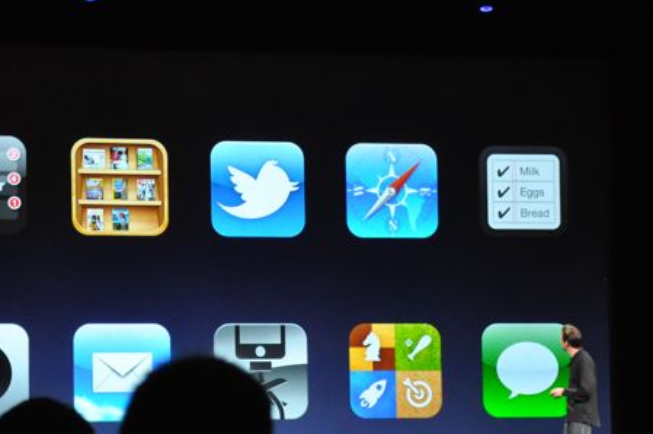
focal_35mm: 127
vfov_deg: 10.7
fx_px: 2300
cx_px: 272
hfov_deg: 16.1
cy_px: 336
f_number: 5
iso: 1600
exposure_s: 1/50
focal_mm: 50
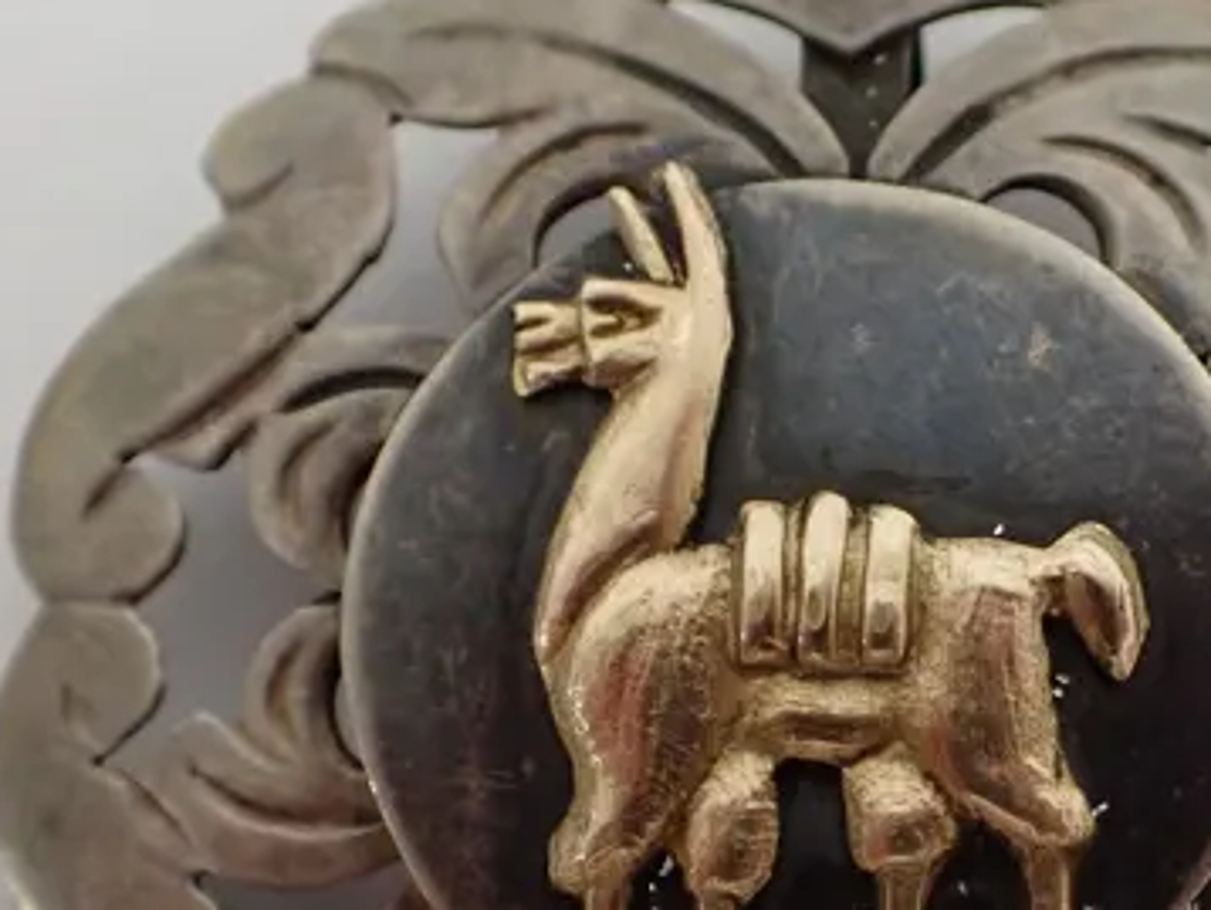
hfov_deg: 28.4
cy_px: 727
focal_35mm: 67
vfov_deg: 21.7
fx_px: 2345
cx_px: 961
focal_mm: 5.4
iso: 800
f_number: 2.3
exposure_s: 1/125
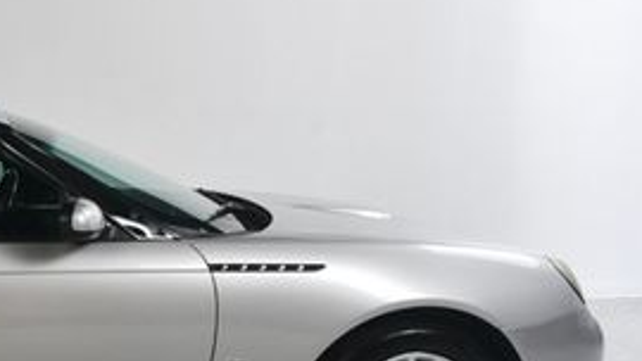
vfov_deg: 17.7
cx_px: -107
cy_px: 337
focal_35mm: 67
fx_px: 1141
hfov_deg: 27.9
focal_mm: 18
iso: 100
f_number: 11
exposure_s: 1/160
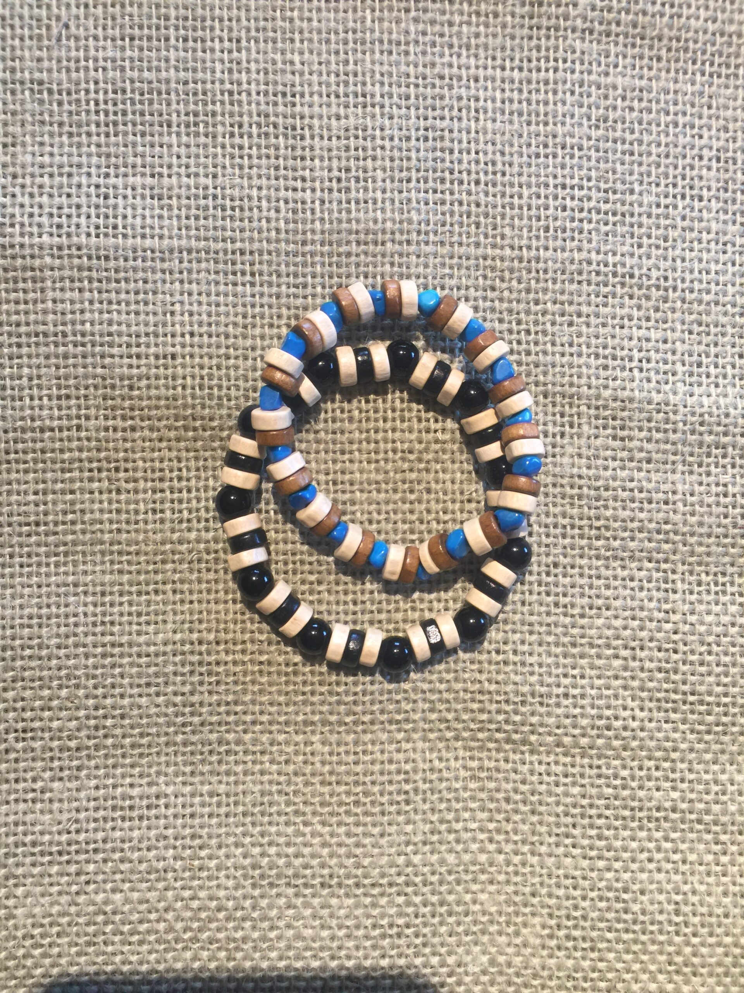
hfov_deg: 48.2
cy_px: 496
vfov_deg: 61.7
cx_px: 372
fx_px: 831
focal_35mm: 29
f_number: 2.2
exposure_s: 1/15
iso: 32
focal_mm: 4.15
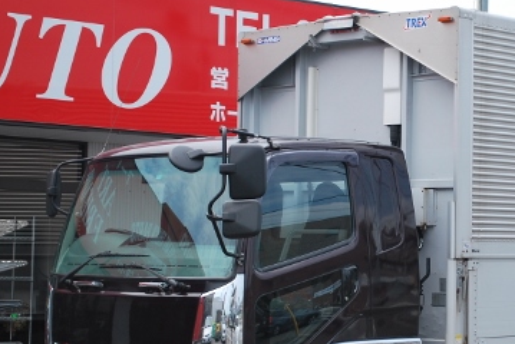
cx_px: 433
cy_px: 225
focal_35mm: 107
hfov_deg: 18.8
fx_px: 1532
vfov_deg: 12.8
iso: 200
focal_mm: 40
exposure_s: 1/640
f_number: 5.3
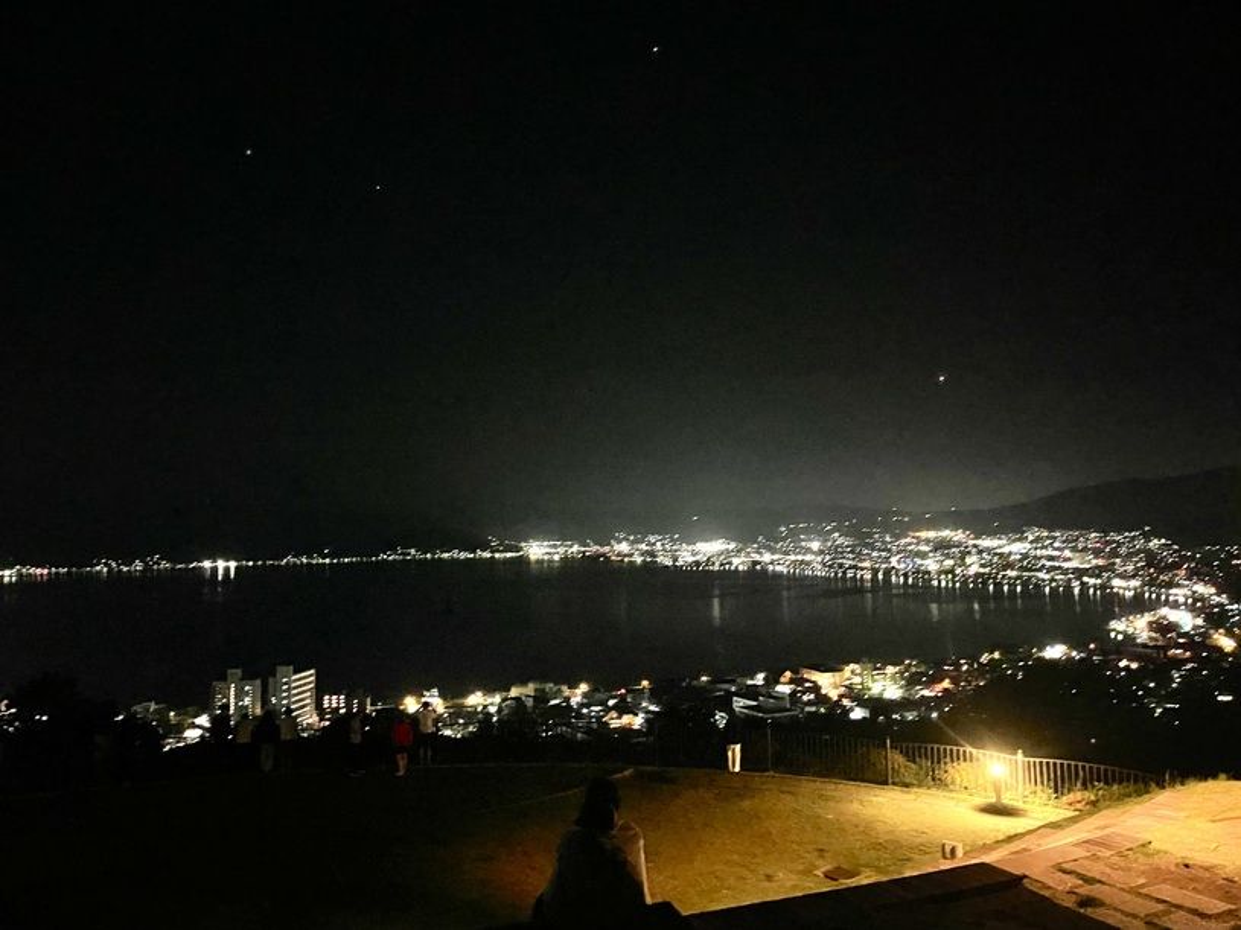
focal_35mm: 25
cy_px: 465
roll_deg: +1.4
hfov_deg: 69.4
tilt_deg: +4.4
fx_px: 896
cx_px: 620
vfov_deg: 54.9
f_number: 1.6
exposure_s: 1/17
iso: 8000
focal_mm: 5.1
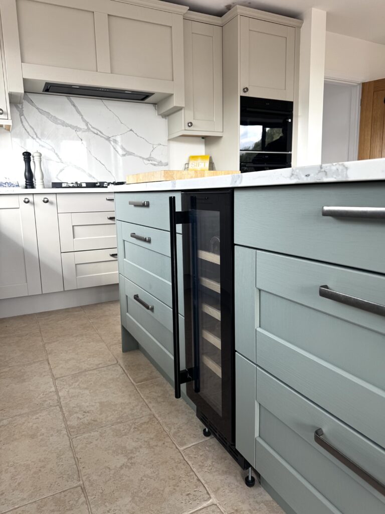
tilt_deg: -7.5
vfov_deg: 71.6
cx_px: 192
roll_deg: +2.3
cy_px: 257
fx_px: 356
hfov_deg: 56.8
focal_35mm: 24
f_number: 1.78
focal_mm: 6.76
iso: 80
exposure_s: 1/121
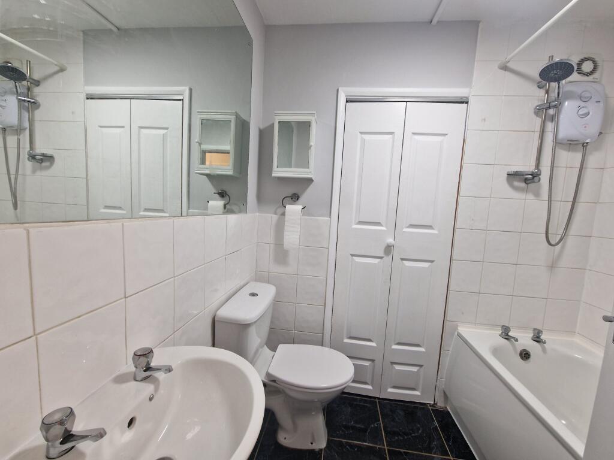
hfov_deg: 106.2
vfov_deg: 89.9
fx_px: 231
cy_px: 230
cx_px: 307
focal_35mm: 13
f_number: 2.2
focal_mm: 2.2
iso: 125
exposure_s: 1/50
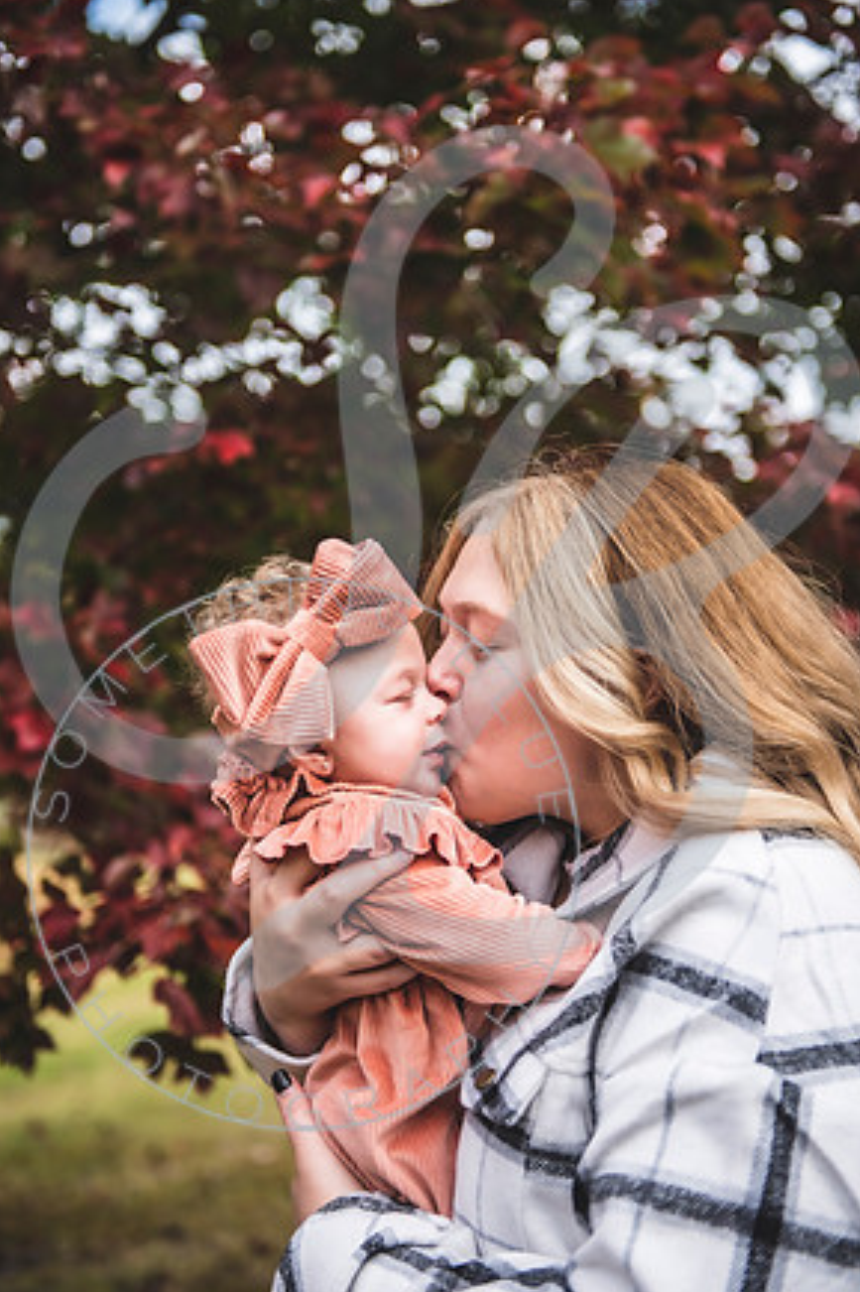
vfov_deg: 35.1
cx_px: 437
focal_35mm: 57
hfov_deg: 23.8
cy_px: 628
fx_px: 2044
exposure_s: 1/500
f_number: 2.8
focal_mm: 55
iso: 100
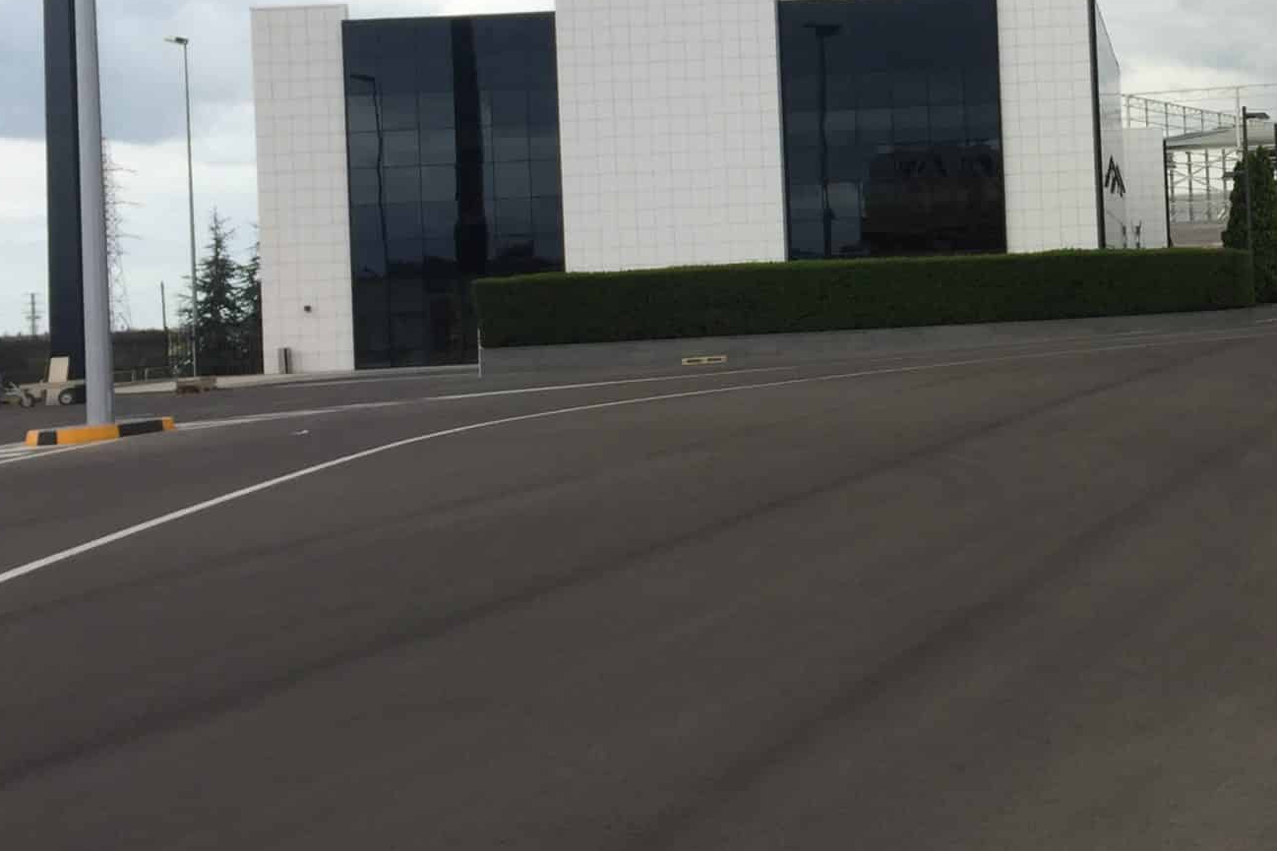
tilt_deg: +2.3
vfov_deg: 20.2
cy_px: 233
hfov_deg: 28.9
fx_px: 2376
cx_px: 1139
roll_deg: +1.5
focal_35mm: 67
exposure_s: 1/1276
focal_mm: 4.15
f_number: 2.2
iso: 32
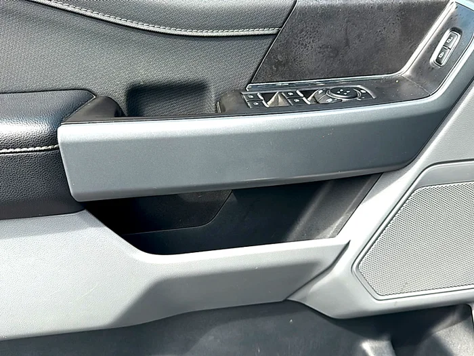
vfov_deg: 54.9
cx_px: 237
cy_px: 178
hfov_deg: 69.4
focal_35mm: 25
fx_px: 342
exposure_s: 1/568
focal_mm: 6.86
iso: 80
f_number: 1.78
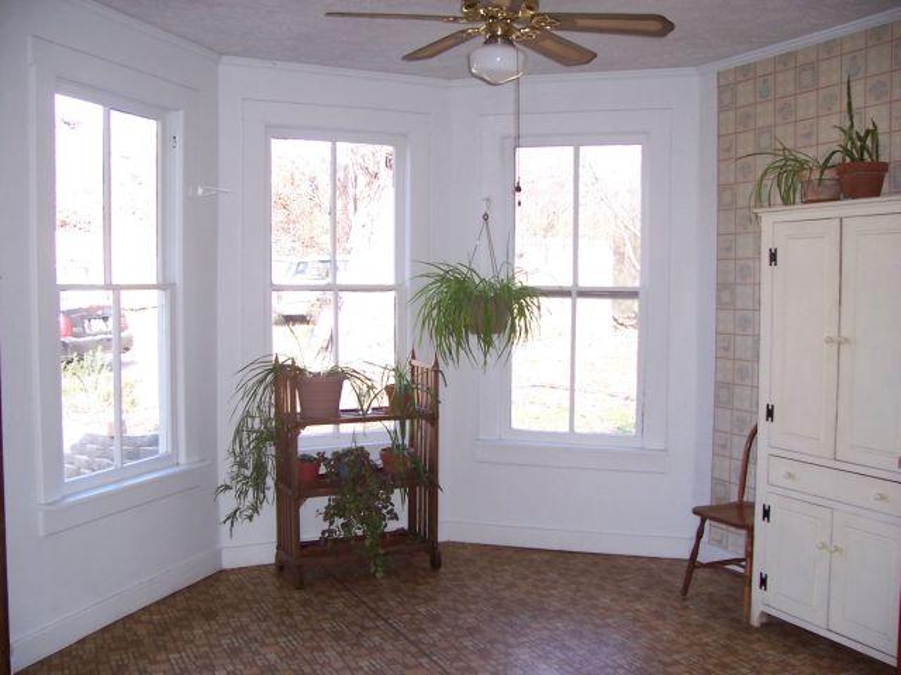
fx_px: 885
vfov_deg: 41.8
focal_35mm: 34
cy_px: 338
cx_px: 450
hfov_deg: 54.0
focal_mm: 5.6
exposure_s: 1/60
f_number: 2.7
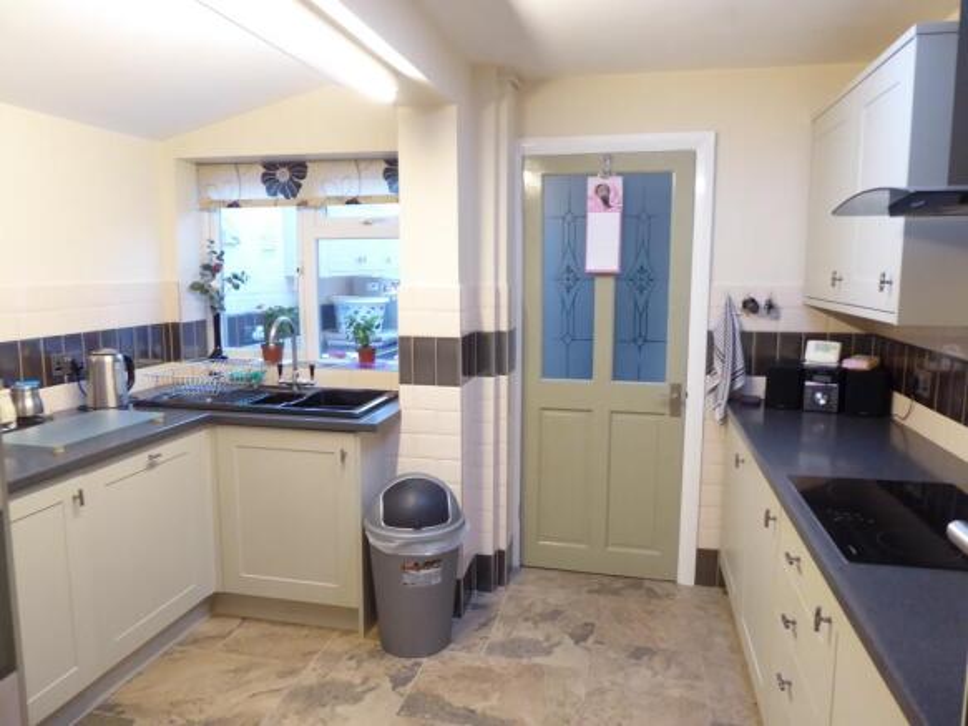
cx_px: 484
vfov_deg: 56.8
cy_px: 363
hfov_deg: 71.6
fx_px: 671
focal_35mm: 24
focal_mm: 4.3
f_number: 3.3
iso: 400
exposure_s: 1/13
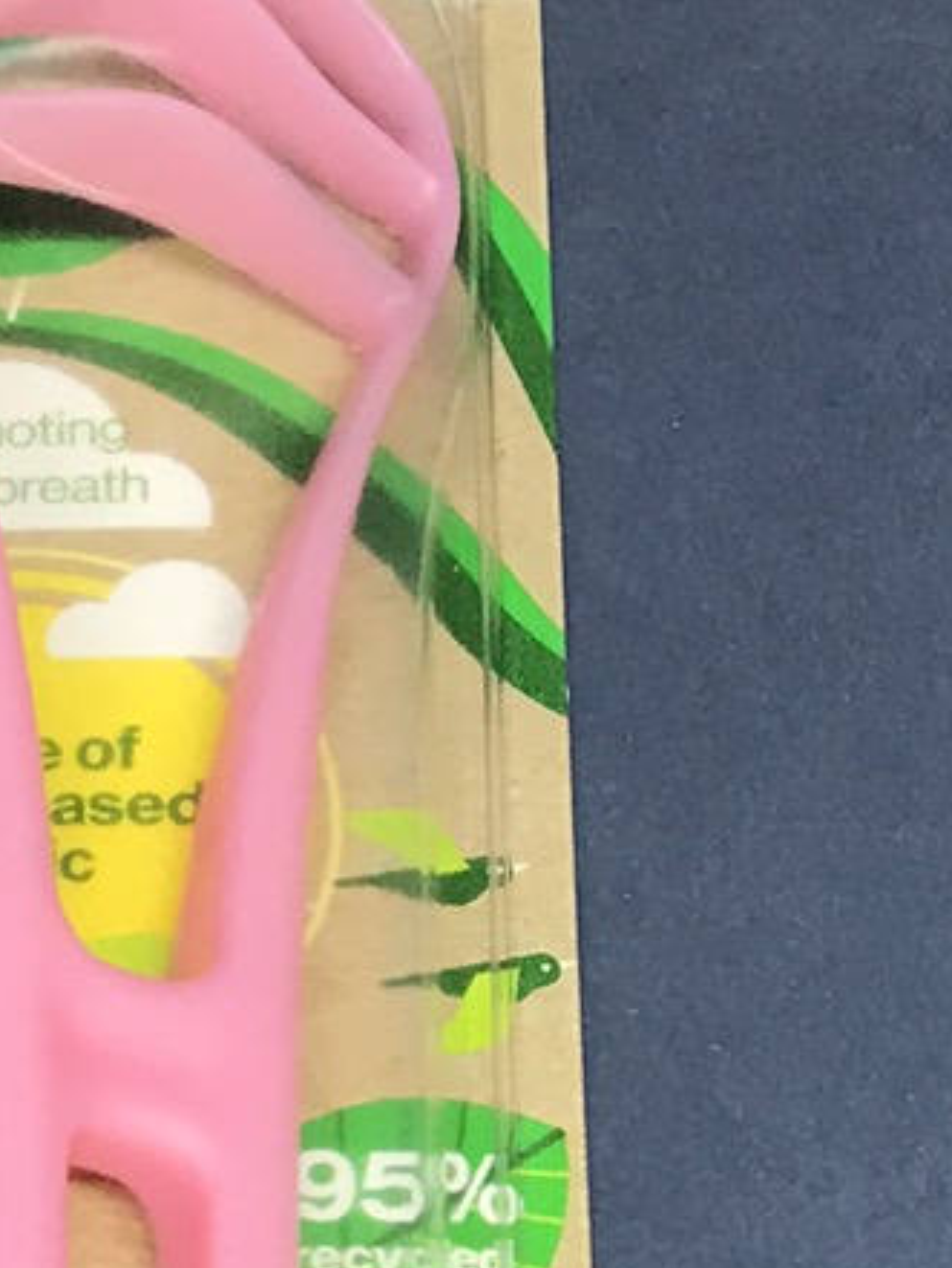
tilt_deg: -62.3
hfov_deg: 11.3
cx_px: 109
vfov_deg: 14.6
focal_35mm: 130
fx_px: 4765
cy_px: 1561
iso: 32
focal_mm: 3.99
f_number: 1.8
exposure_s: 1/33
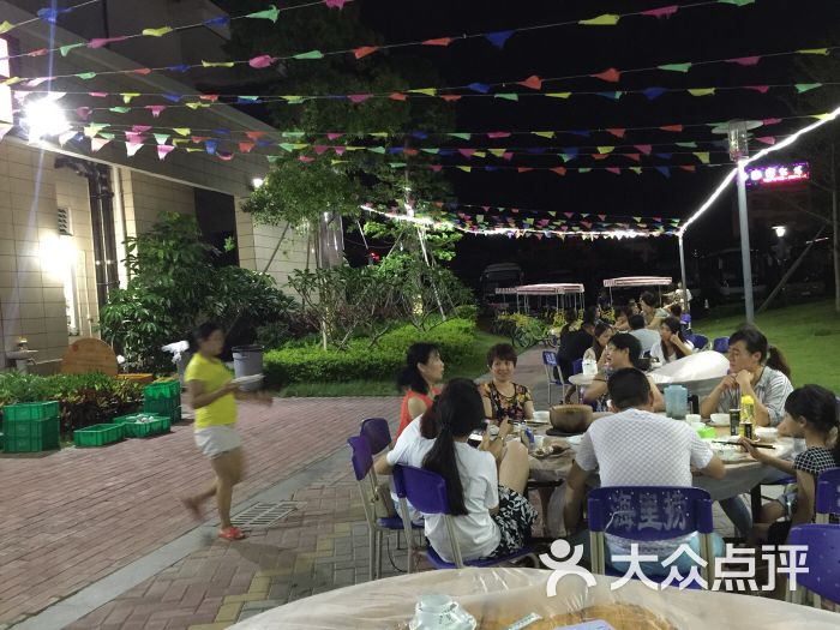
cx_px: 420
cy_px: 315
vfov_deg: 48.2
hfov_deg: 61.7
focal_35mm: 29
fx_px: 704
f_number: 2.2
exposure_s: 1/4
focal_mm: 4.15
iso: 100
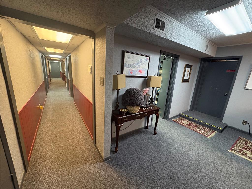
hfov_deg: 102.1
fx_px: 102
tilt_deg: -13.6
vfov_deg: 85.7
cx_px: 126
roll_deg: -3.8
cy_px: 94
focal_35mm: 14
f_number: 2.2
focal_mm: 2.22
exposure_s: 1/60
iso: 320
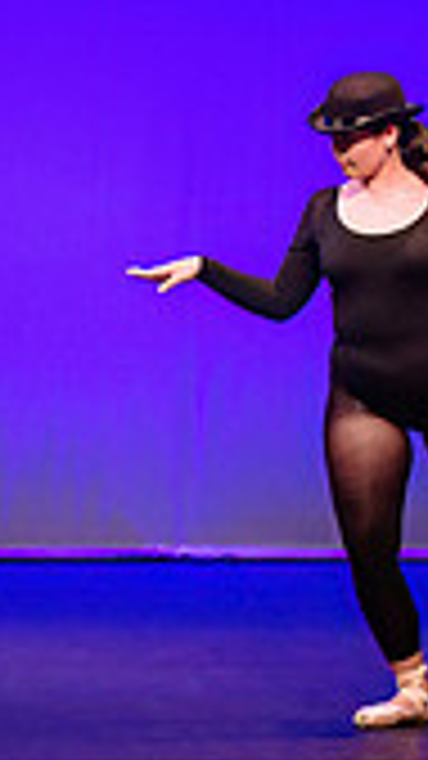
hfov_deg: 3.1
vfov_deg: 5.5
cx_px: 130
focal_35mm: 390
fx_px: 7872
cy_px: 134
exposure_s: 1/320
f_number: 2.8
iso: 1250
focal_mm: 90
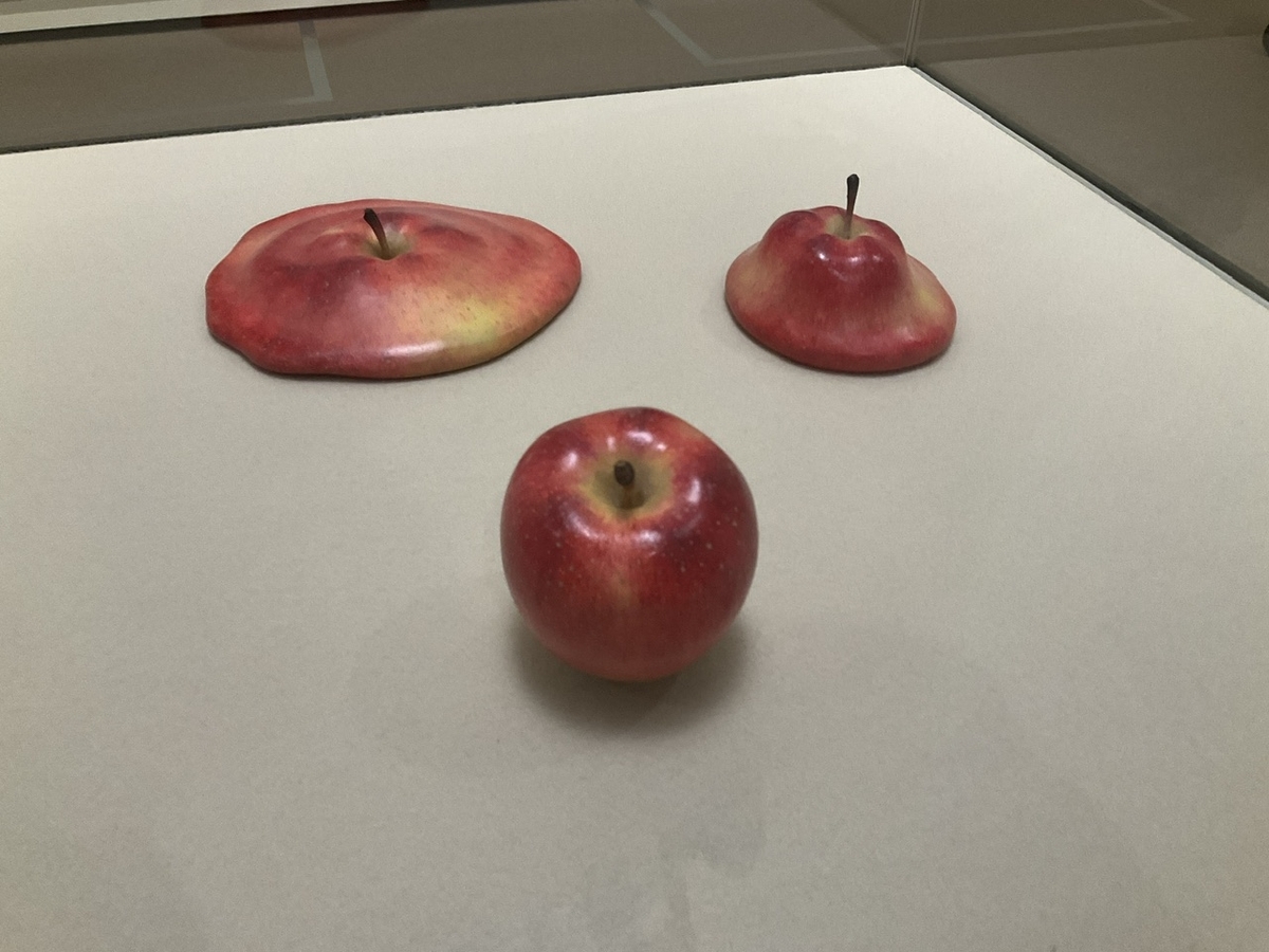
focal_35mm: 29
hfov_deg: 61.7
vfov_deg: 48.2
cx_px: 634
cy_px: 476
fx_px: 1063
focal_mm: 3
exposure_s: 1/50
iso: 160
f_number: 1.8
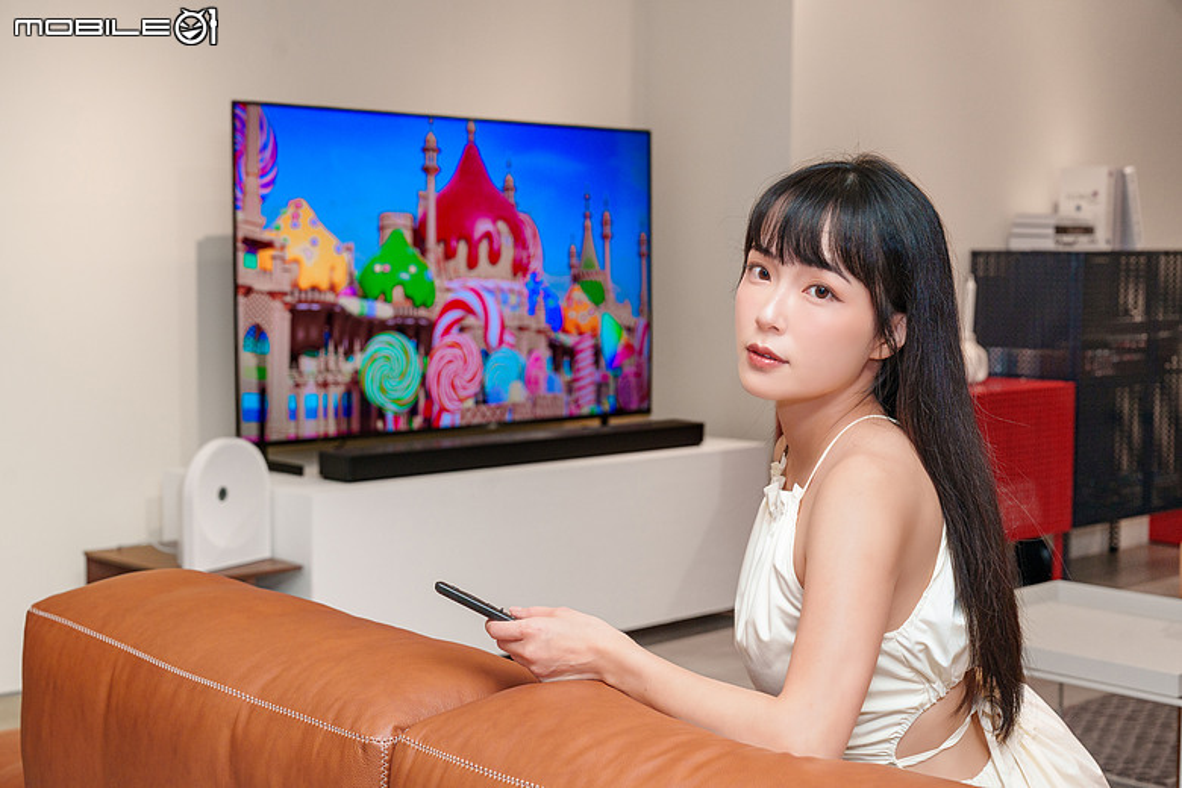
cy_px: 394
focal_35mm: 55
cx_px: 591
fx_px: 1806
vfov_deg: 24.6
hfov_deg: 36.2
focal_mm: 55
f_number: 5.6
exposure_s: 1/250
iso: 800
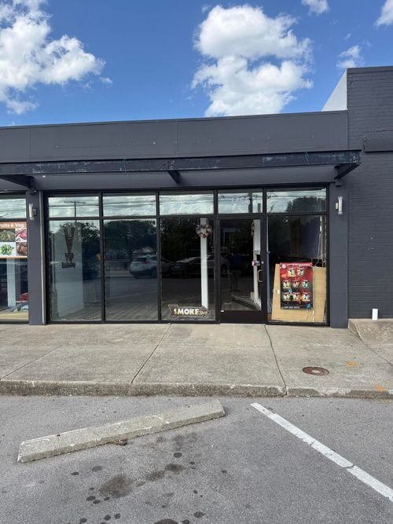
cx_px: 196
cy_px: 262
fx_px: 363
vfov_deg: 71.6
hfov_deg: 56.8
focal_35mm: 24
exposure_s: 1/2370
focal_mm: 6.76
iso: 100
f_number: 1.78
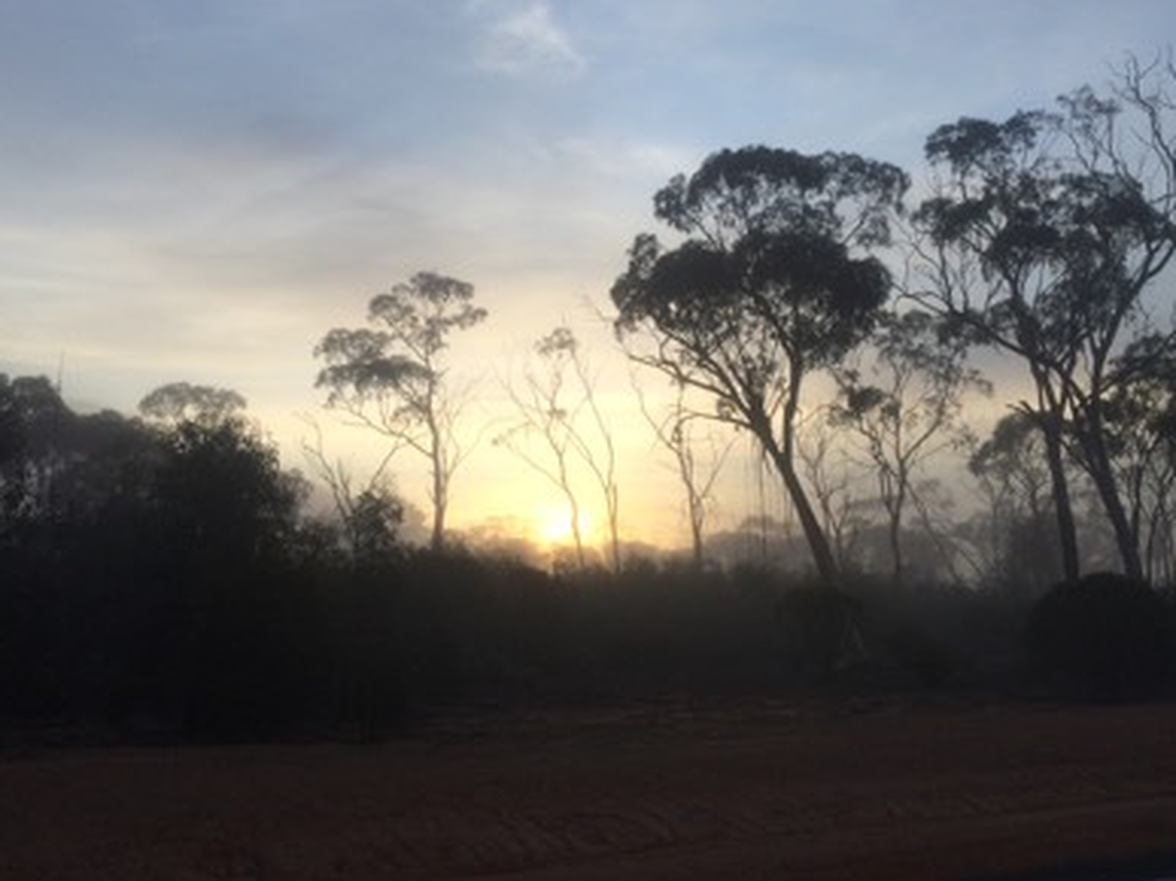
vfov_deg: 36.5
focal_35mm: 39
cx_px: 583
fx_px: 1325
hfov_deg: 47.9
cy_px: 316
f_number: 2.2
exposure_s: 1/838
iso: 32
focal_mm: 4.15
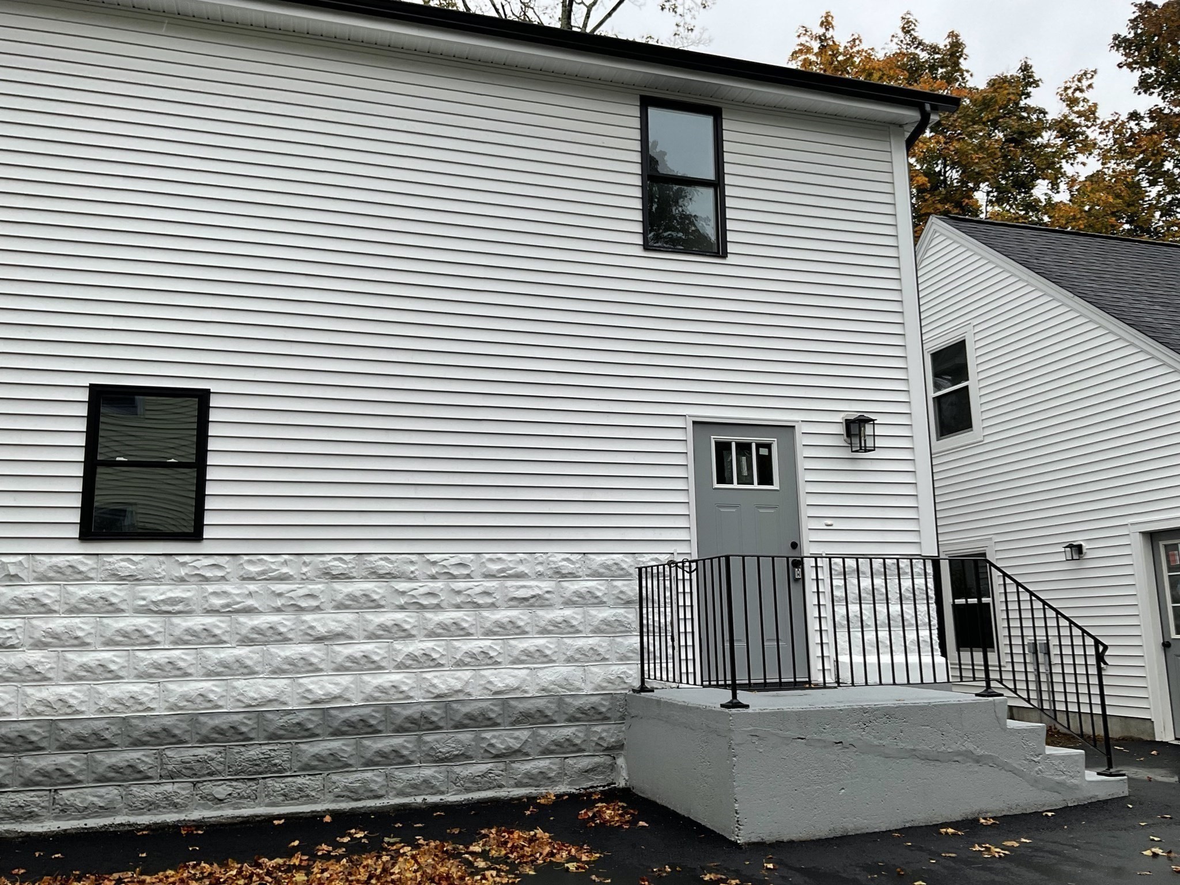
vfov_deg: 48.2
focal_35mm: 29
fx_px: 989
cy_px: 442
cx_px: 590
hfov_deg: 61.7
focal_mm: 3
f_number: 1.8
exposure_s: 1/284
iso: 16
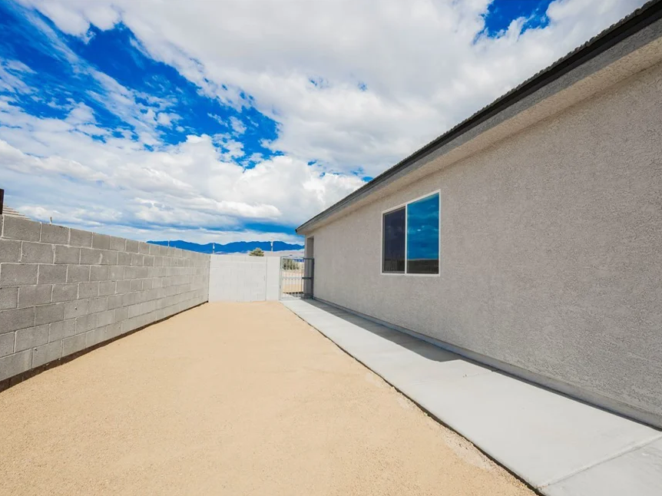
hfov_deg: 94.3
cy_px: 261
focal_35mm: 16
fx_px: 306
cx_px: 357
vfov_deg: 78.0
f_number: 8
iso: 100
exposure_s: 1/320
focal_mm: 14
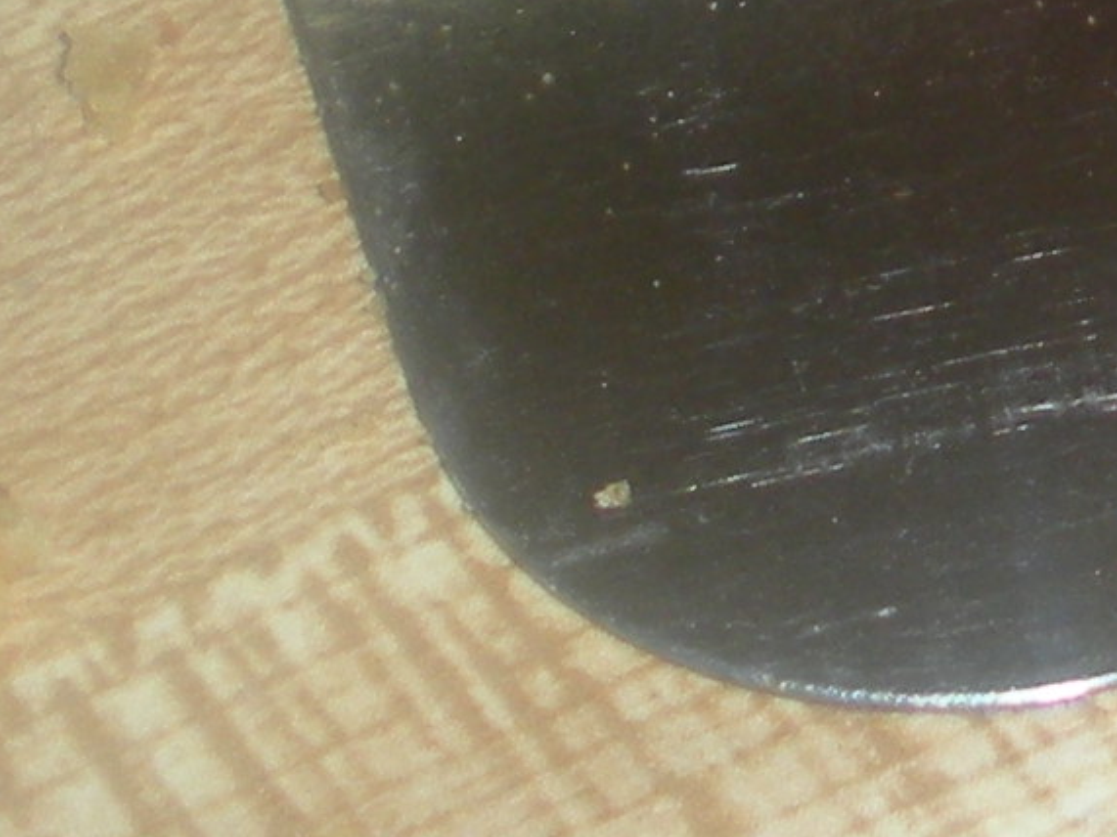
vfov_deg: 6.1
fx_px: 7420
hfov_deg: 8.1
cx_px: 2392
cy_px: -1338
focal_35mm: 230
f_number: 3.5
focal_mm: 6.3
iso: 64
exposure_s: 1/60
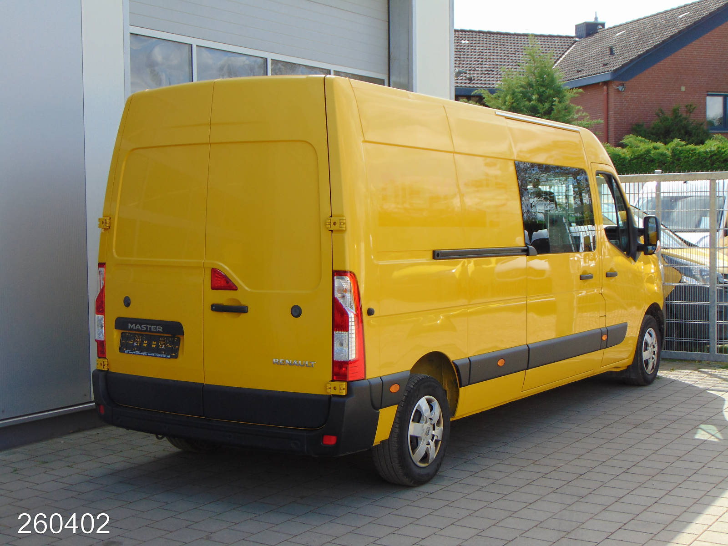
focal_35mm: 50
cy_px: 273
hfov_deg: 38.2
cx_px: 364
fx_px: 1052
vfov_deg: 29.1
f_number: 9
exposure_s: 1/250
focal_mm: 9
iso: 80
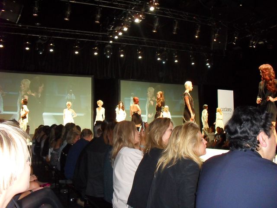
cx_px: 138
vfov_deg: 40.7
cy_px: 104
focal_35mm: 35
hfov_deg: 52.6
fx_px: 280
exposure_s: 1/45
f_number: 3.2
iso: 400
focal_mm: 6.3
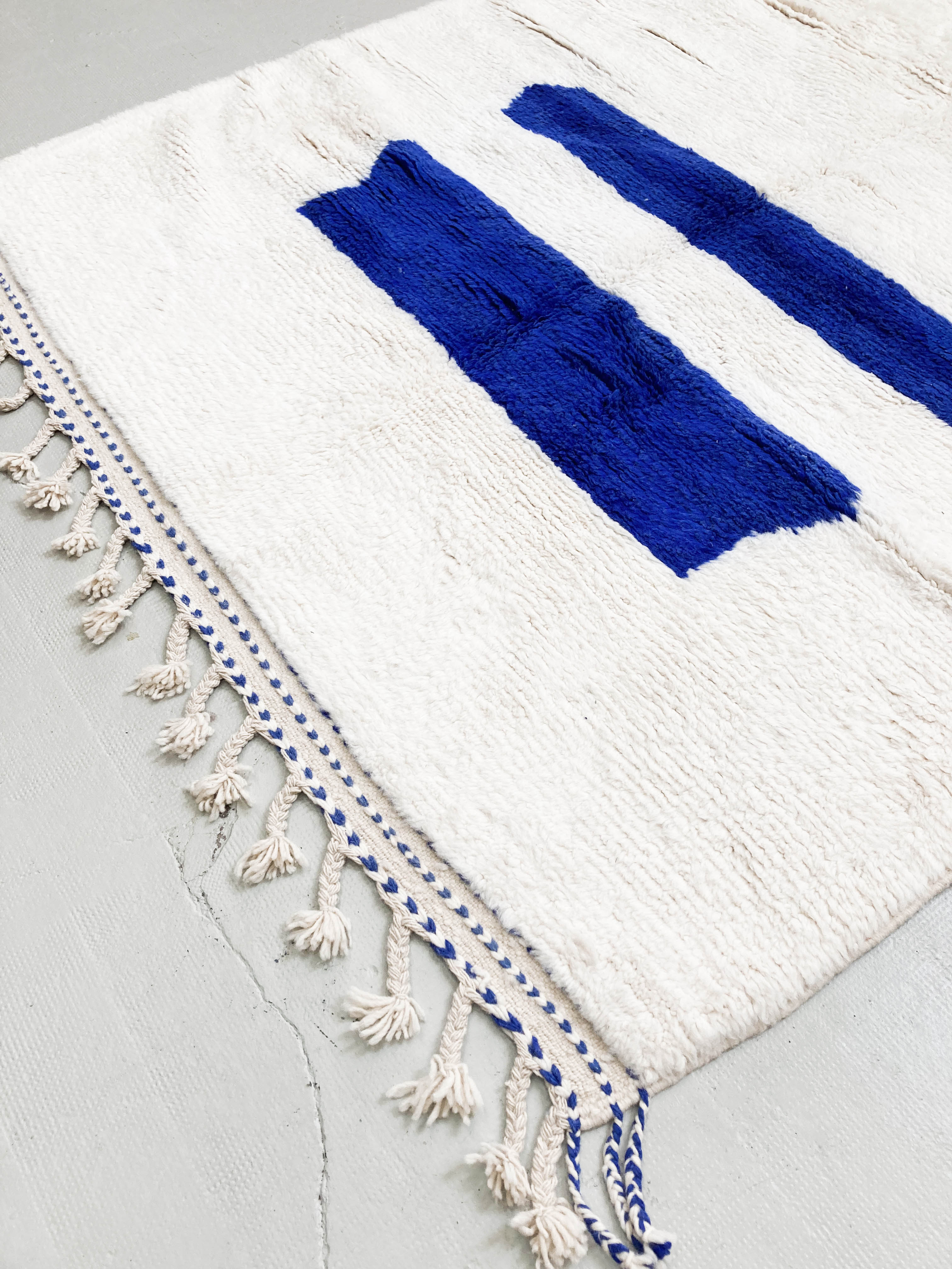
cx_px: 476
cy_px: 634
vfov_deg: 63.4
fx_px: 1027
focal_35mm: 28
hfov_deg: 49.7
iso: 40
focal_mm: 3.99
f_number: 1.8
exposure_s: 1/50
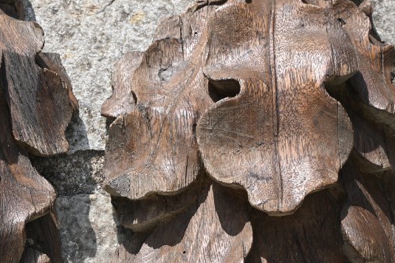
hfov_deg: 18.1
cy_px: 80
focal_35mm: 111
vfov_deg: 12.3
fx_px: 1218
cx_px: 46
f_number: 7.1
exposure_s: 1/400
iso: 100
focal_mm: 33
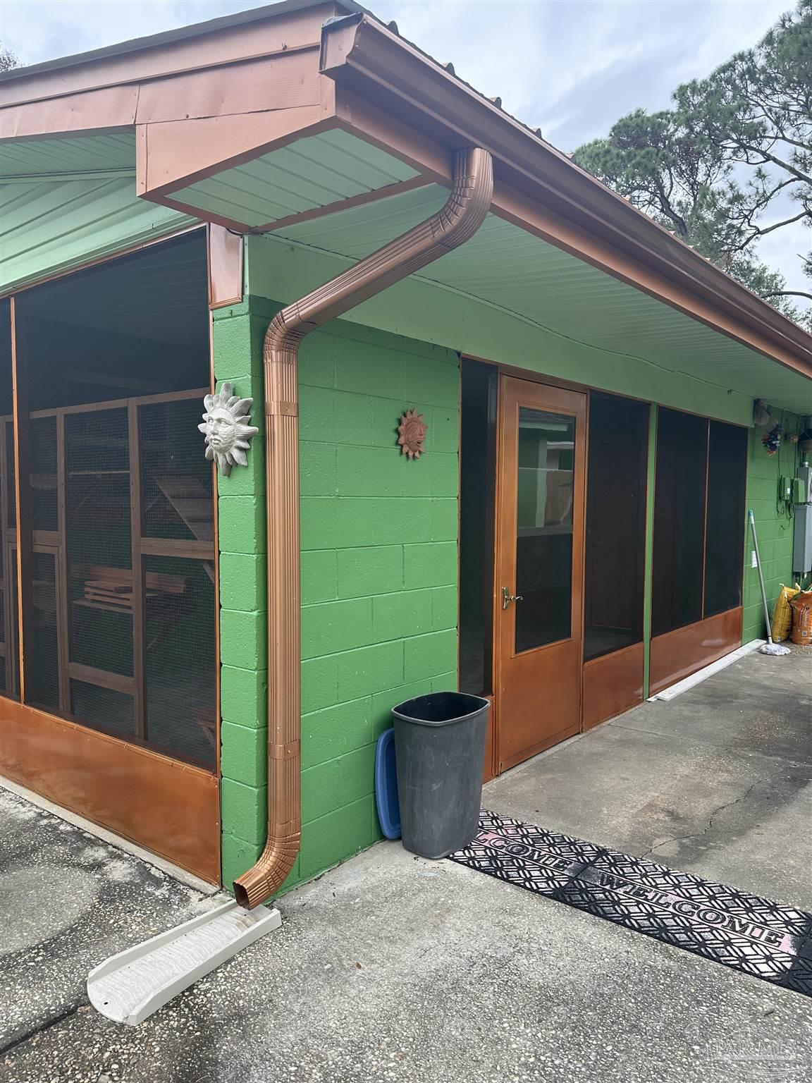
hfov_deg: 56.8
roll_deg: -1.5
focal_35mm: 24
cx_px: 406
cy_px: 542
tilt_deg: +0.1
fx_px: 751
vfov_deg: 71.6
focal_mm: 6.86
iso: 80
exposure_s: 1/663
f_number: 1.78
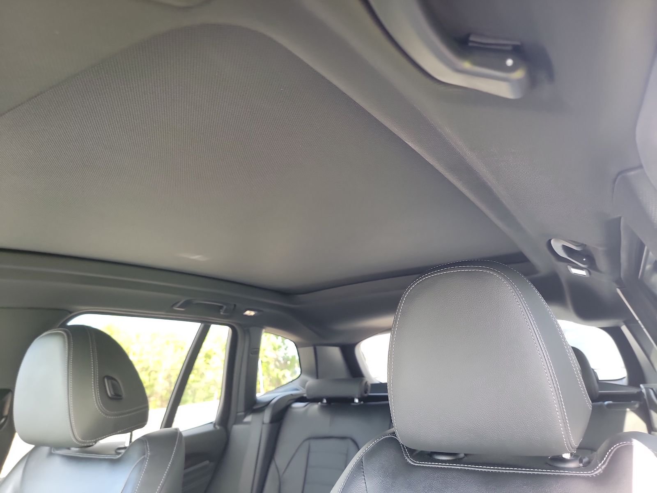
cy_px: 246
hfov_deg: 71.6
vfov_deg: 56.8
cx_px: 328
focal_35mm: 24
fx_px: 456
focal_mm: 6.7
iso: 326
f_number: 1.8
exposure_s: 1/59
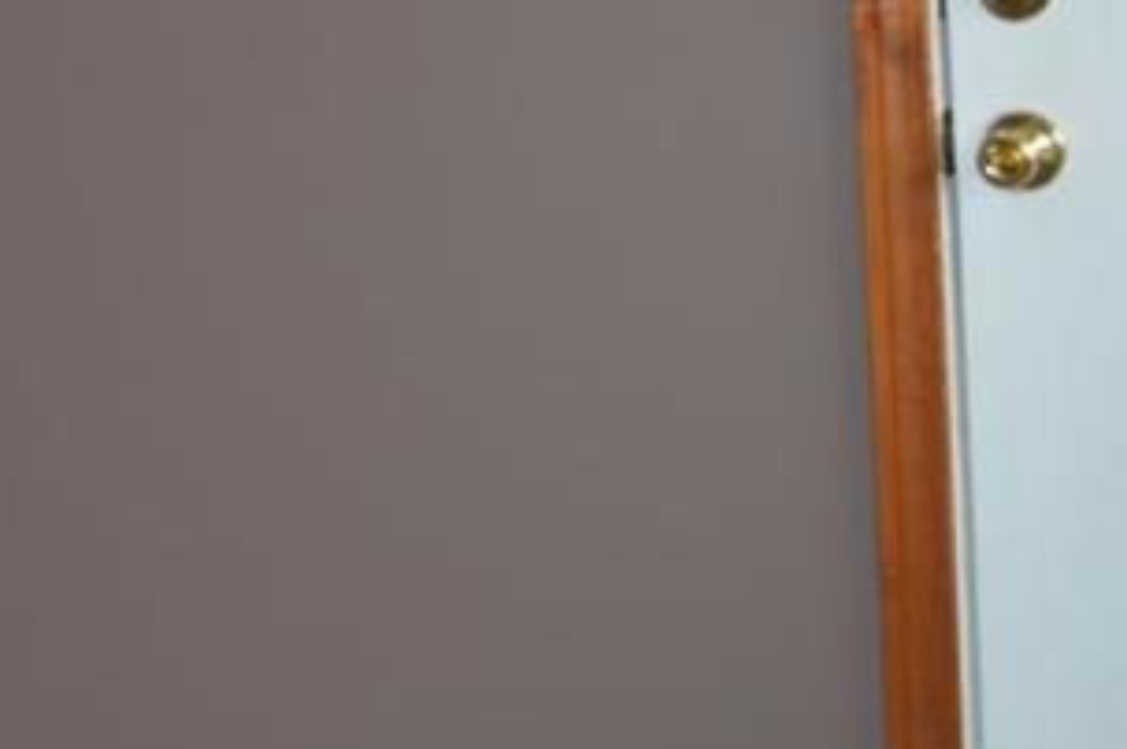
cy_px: -133
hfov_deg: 19.9
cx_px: -467
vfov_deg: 14.5
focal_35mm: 91
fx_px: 2846
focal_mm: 18
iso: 400
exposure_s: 1/80
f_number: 4
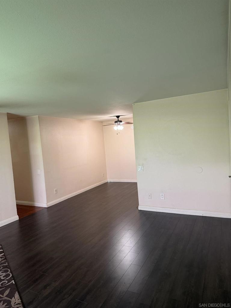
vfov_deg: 71.6
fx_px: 214
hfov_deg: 56.8
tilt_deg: -3.6
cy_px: 154
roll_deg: +4.2
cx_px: 116
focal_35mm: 24
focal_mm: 6.76
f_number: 1.78
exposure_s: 1/60
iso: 320
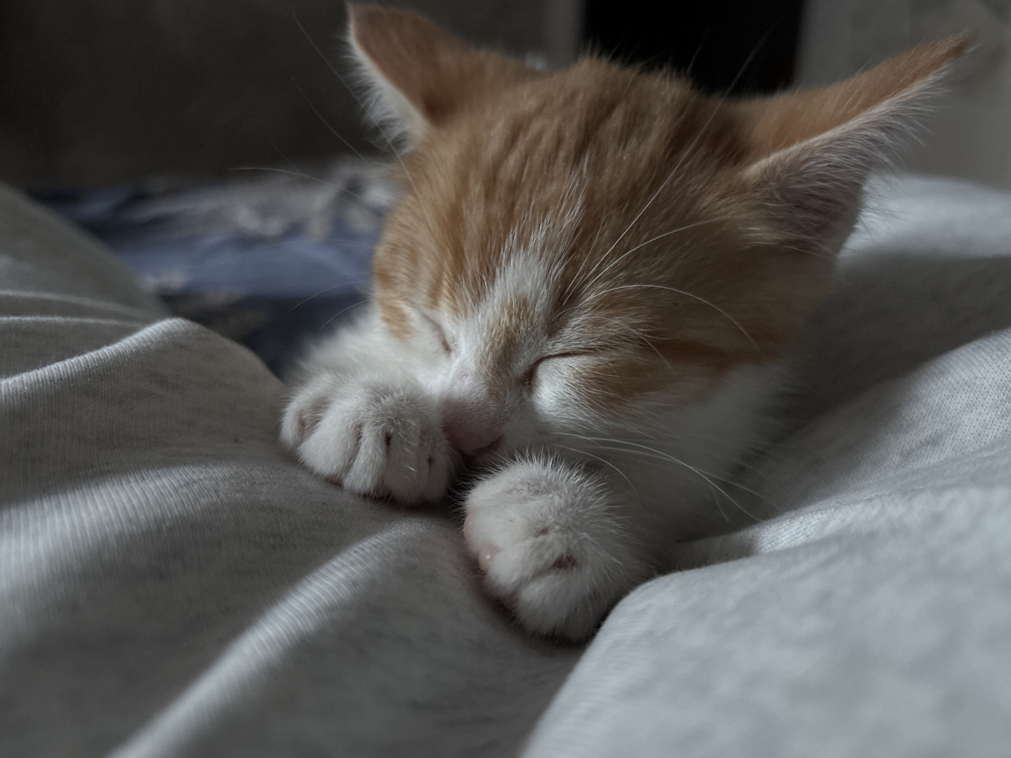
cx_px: 515
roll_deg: -1.3
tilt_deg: -22.4
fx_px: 788
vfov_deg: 51.3
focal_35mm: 27
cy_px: 387
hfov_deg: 65.3
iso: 800
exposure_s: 1/30
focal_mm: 5.96
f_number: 1.6
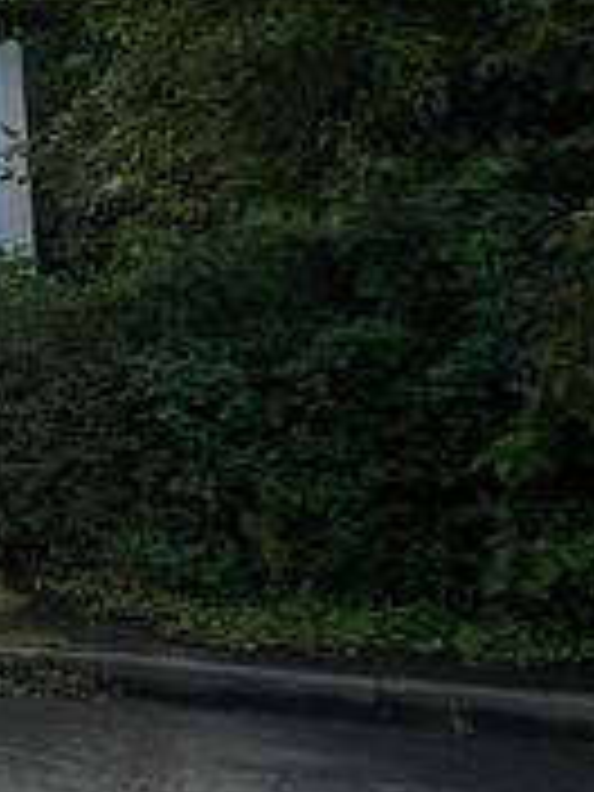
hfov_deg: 11.9
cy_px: -56
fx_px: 1876
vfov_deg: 22.6
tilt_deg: +7.4
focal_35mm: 82
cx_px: -1058
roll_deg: +0.4
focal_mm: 1.57
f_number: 1.8
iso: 32
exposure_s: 1/2597
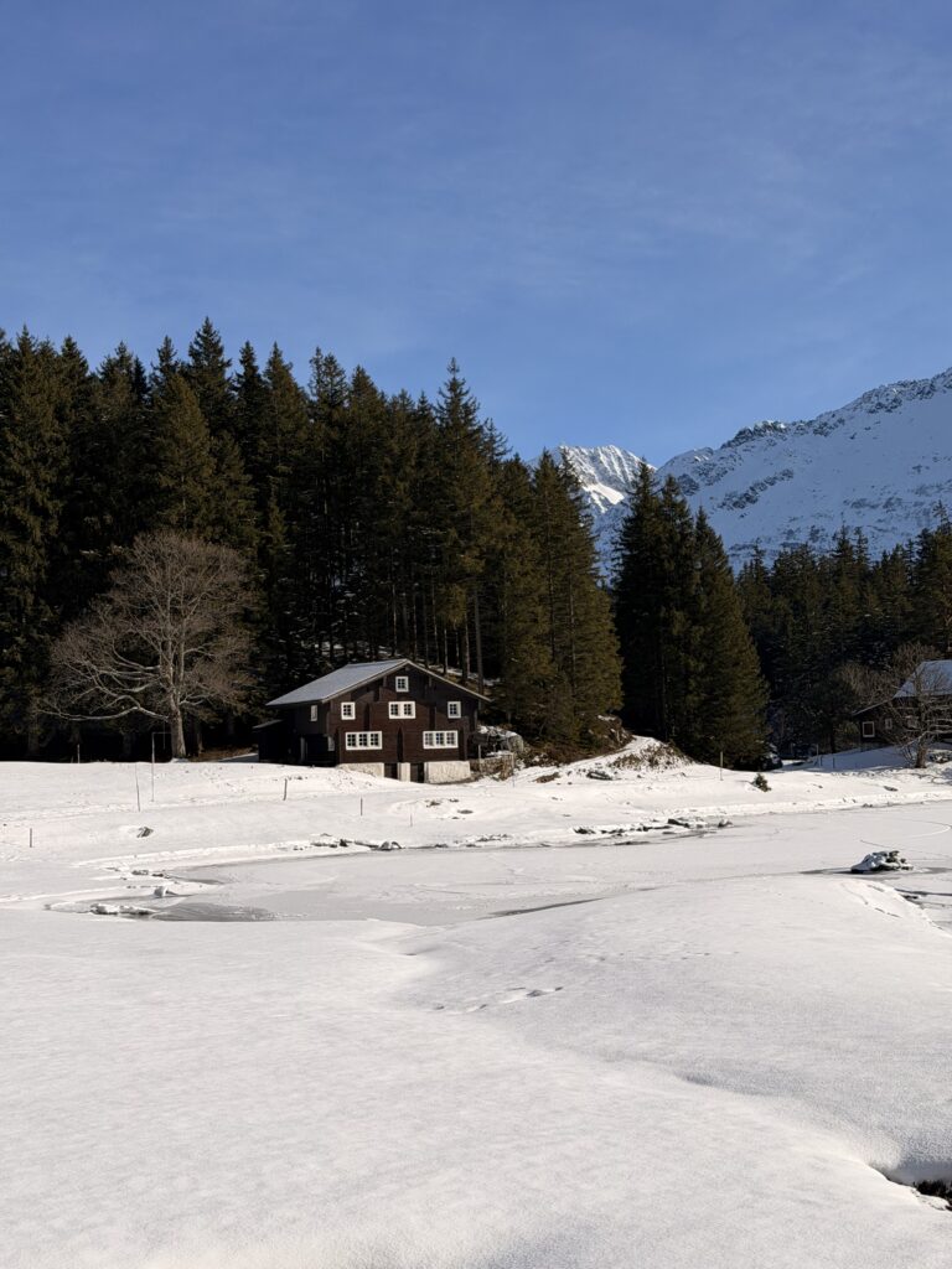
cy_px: 634
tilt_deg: +3.5
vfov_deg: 39.7
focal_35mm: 48
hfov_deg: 30.3
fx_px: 1760
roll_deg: +1.4
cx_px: 476
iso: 64
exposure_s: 1/9901
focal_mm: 6.76
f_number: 1.78
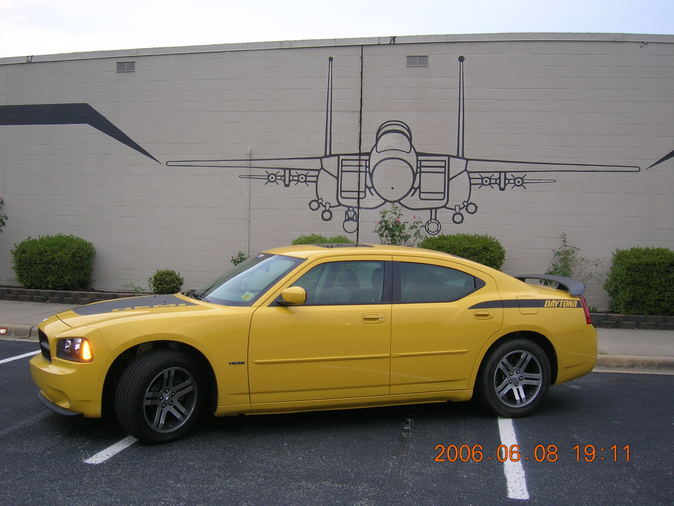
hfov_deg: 49.0
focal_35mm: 38
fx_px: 740
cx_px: 337
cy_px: 253
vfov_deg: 37.7
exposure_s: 1/30
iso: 52
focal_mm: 6.4
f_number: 3
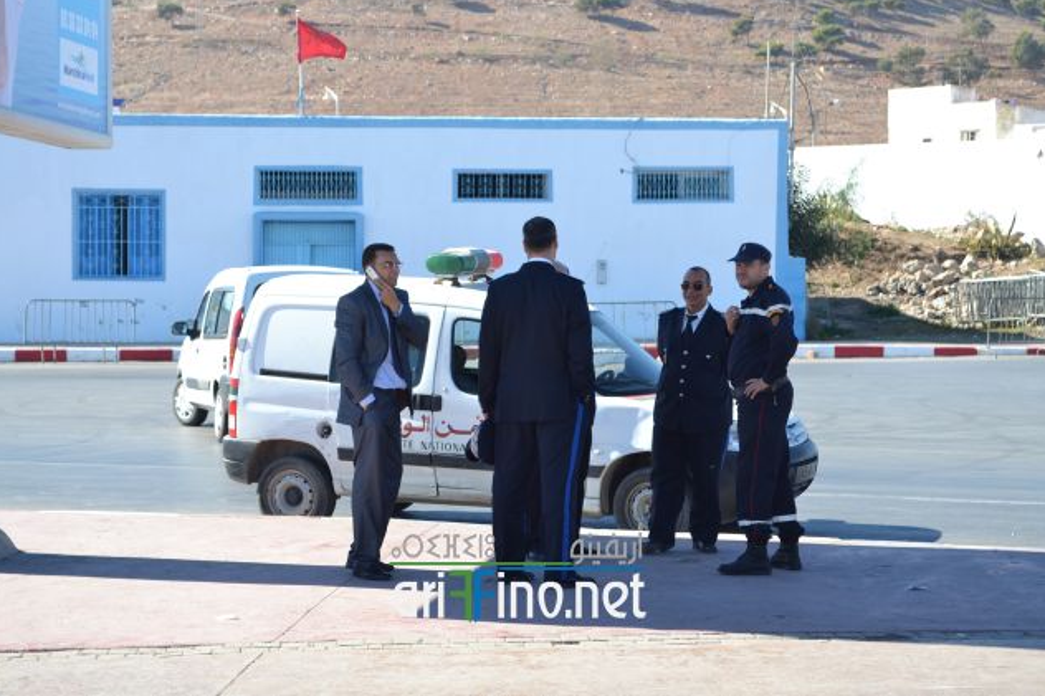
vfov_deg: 16.3
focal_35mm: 84
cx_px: 521
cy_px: 346
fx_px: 2423
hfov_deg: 24.3
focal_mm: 55
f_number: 7.1
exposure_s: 1/200
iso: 100
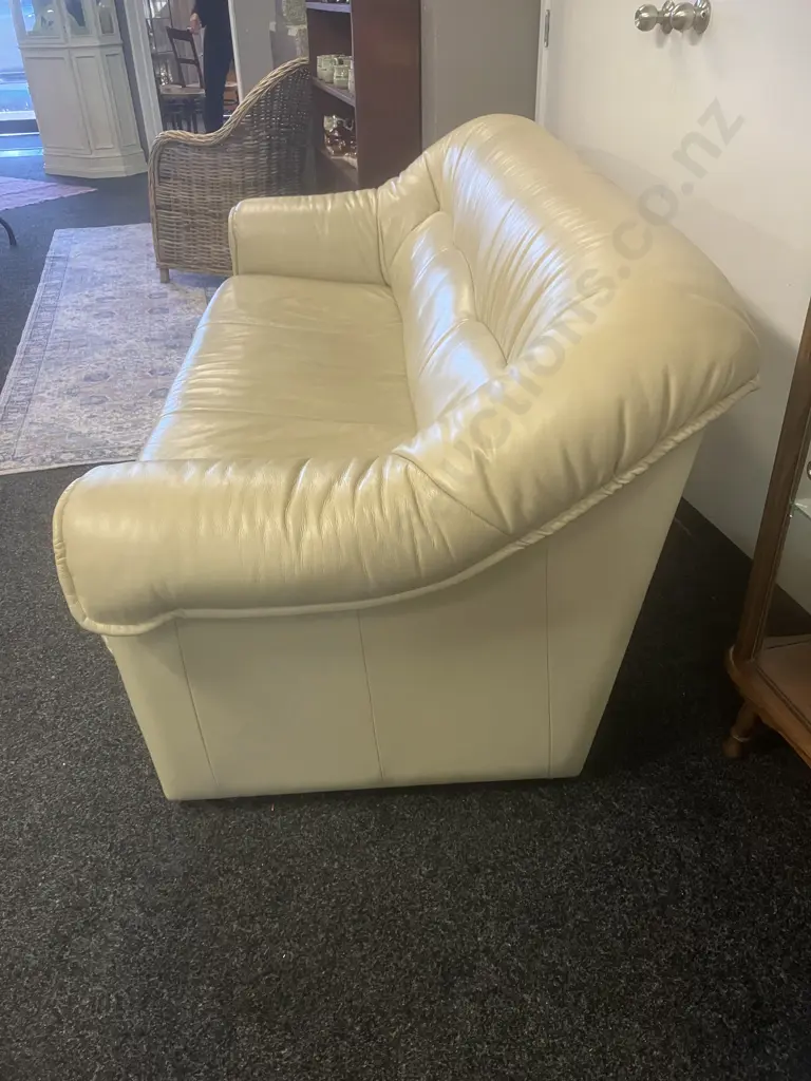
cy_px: 540
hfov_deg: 49.7
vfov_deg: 63.4
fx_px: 875
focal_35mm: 28
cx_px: 406
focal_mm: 3.99
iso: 200
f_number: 1.8
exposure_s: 1/50
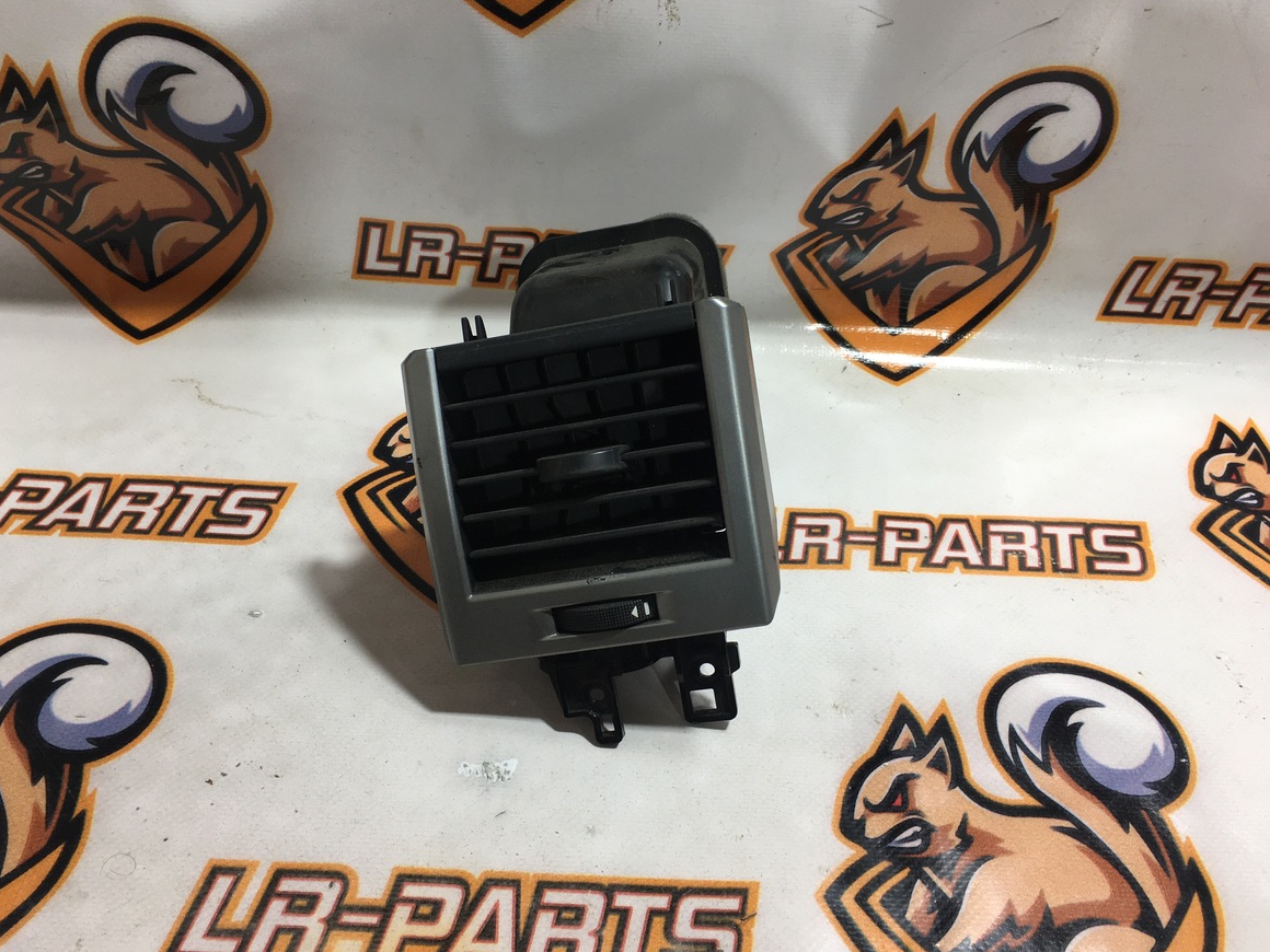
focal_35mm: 30
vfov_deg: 46.8
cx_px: 620
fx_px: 1101
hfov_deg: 60.0
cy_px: 468
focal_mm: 4.15
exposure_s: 1/50
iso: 25
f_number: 2.2
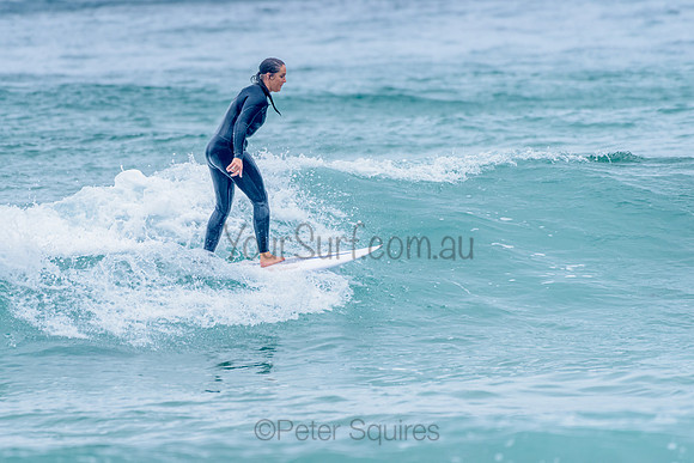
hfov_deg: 3.3
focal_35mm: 628
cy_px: 184
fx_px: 12104
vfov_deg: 2.2
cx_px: 275
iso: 800
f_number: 5.6
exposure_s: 1/2000
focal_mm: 500
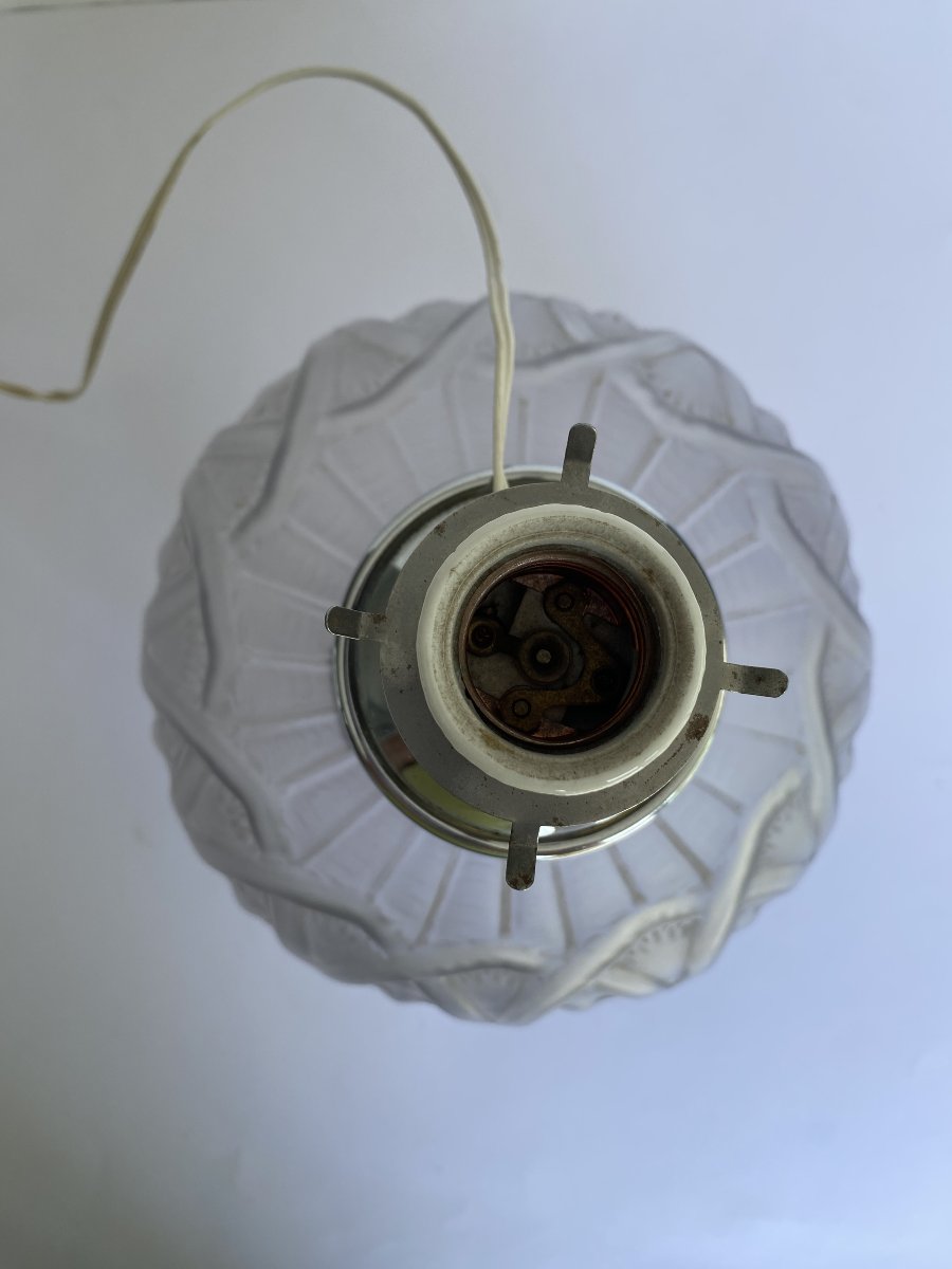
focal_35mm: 26
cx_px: 476
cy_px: 634
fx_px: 953
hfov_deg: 53.1
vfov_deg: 67.3
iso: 32
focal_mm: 4.25
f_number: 1.8
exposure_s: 1/156
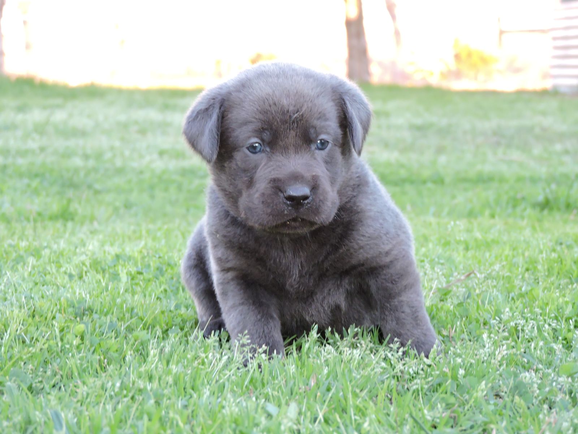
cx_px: 289
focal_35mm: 135
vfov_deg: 11.0
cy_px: 217
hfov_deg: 14.6
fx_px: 2254
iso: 800
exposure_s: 1/100
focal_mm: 24.1
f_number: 4.3
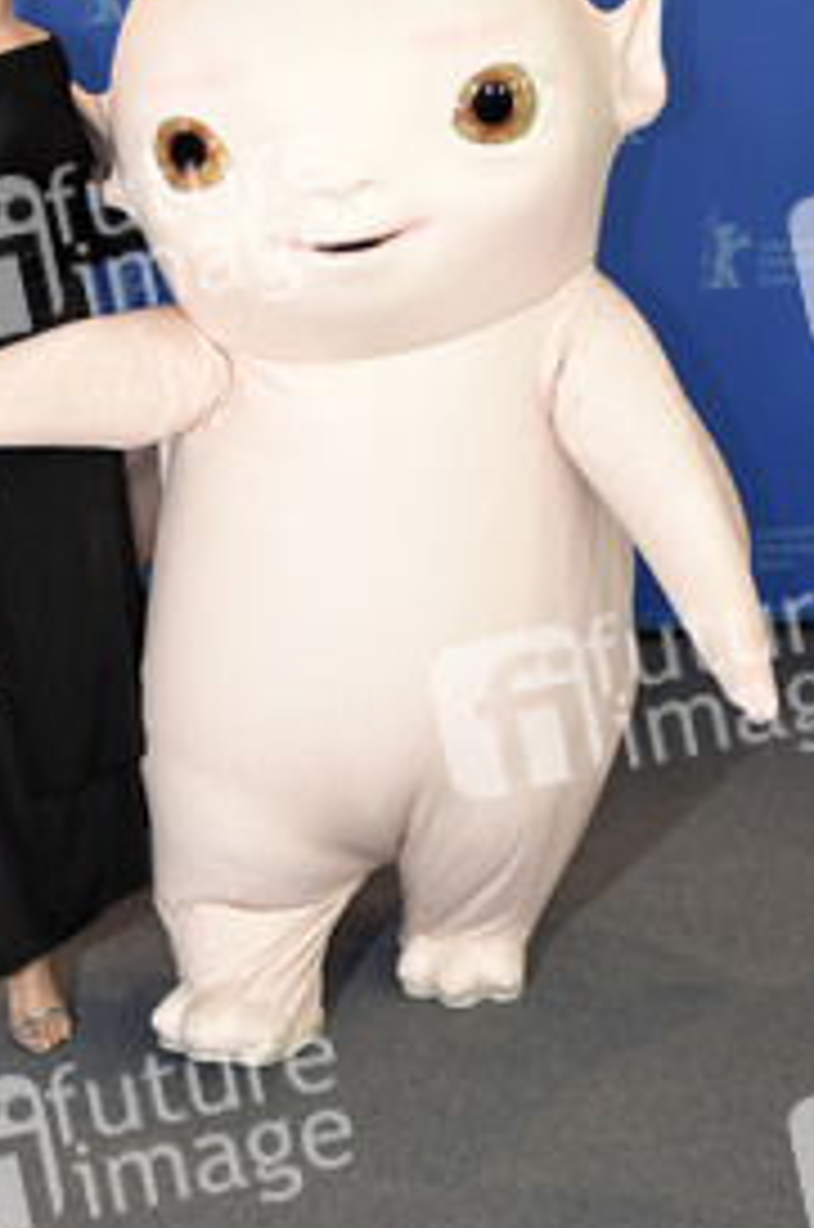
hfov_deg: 20.4
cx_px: 252
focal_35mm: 66
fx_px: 2247
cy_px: 468
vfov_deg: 30.4
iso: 640
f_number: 5
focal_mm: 30
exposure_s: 1/160
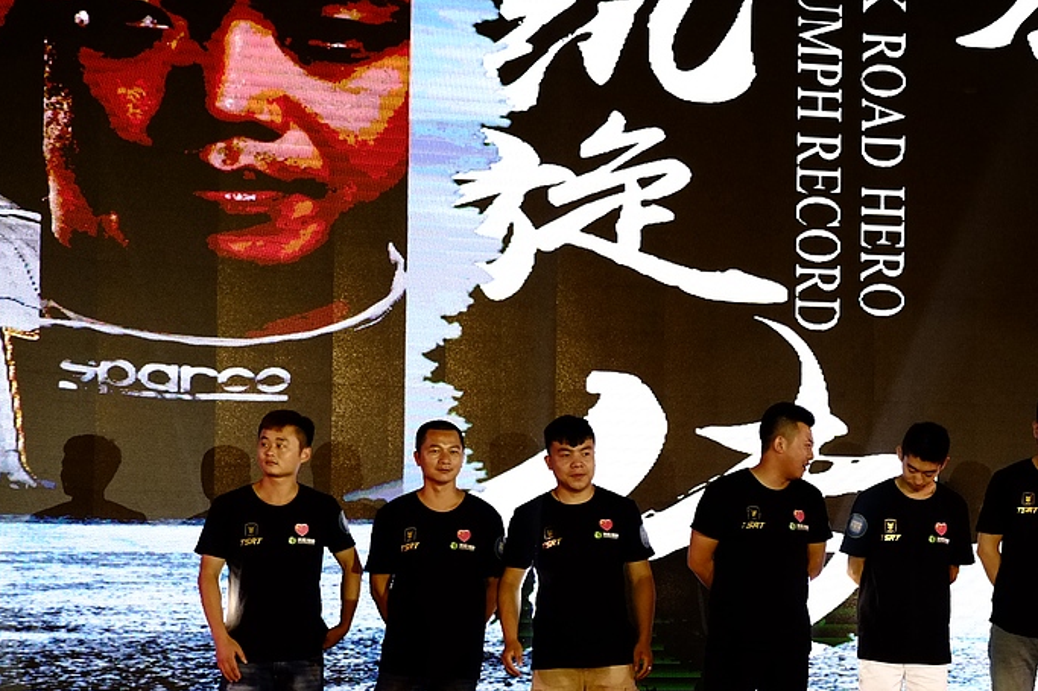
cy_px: 523
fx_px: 2162
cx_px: 868
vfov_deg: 18.1
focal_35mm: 75
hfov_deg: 26.4
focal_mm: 26.5
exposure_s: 1/400
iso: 1600
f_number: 3.2
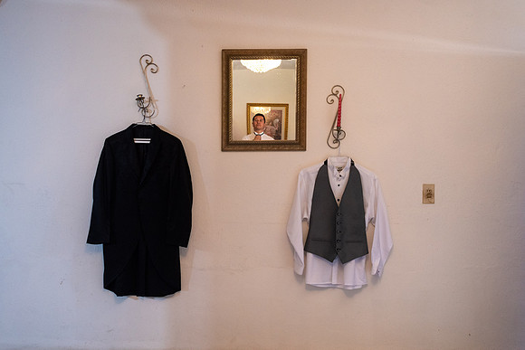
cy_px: 175
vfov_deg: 36.5
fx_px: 531
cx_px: 255
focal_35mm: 36
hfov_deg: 52.6
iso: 1600
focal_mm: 35
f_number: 4.5
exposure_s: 1/200
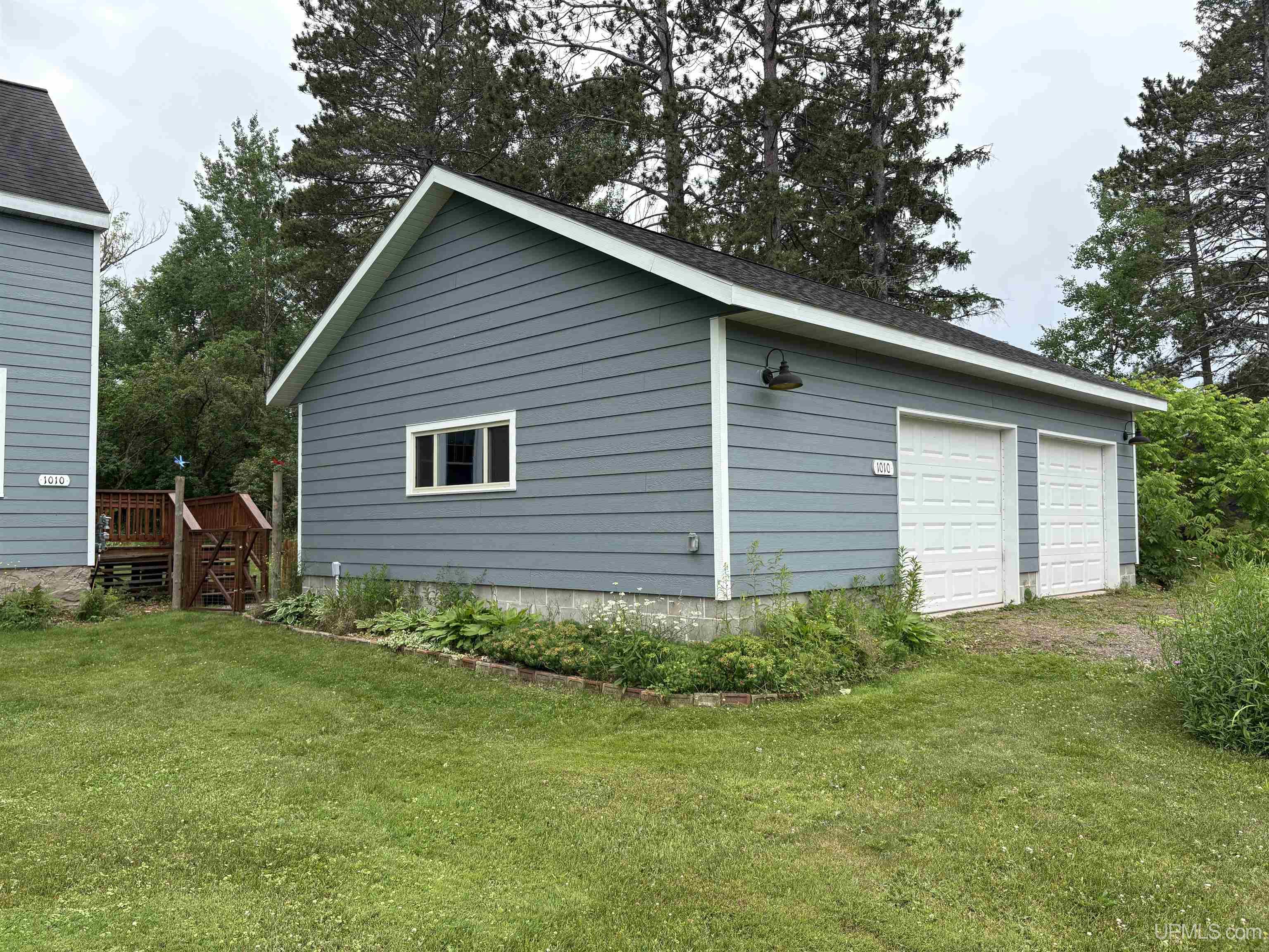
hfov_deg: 67.3
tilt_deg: +2.5
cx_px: 634
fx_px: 953
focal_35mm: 26
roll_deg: +1.0
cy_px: 476
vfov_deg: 53.1
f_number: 1.6
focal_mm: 5.96
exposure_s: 1/1517
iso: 50
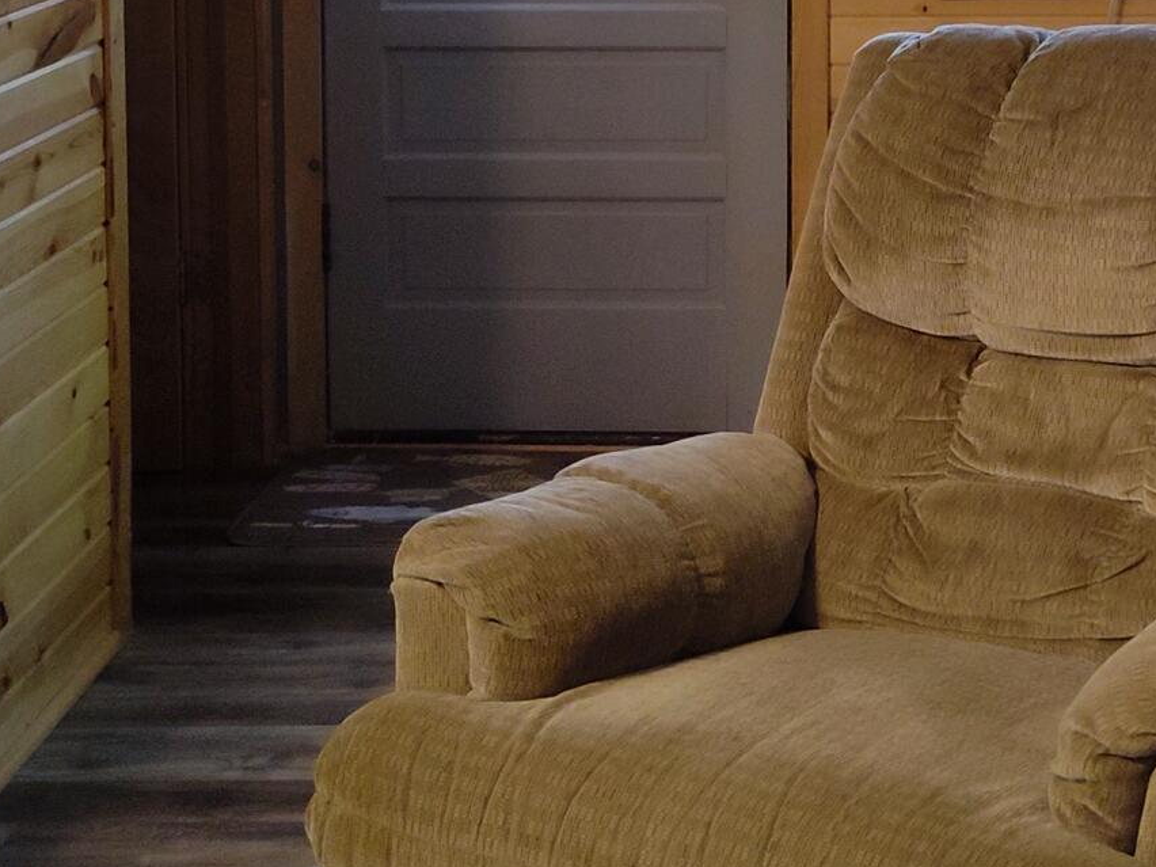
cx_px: 938
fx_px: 2705
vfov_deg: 17.4
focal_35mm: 81
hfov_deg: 23.7
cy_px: -153
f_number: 1.8
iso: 875
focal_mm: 5.56
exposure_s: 1/60
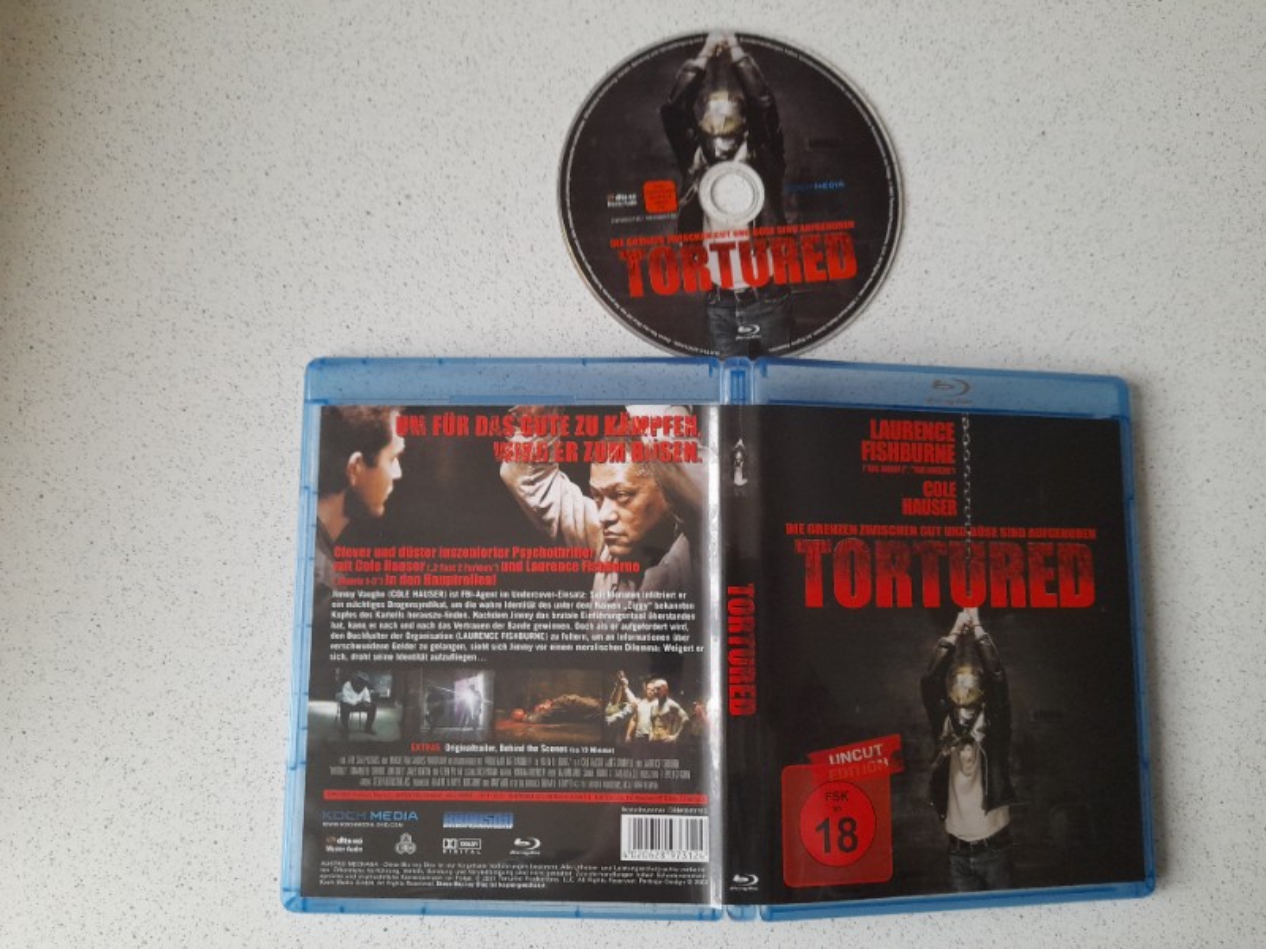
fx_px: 914
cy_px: 474
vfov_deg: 54.9
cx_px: 633
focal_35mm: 25
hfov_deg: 69.4
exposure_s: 1/50
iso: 250
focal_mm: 4.6
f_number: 2
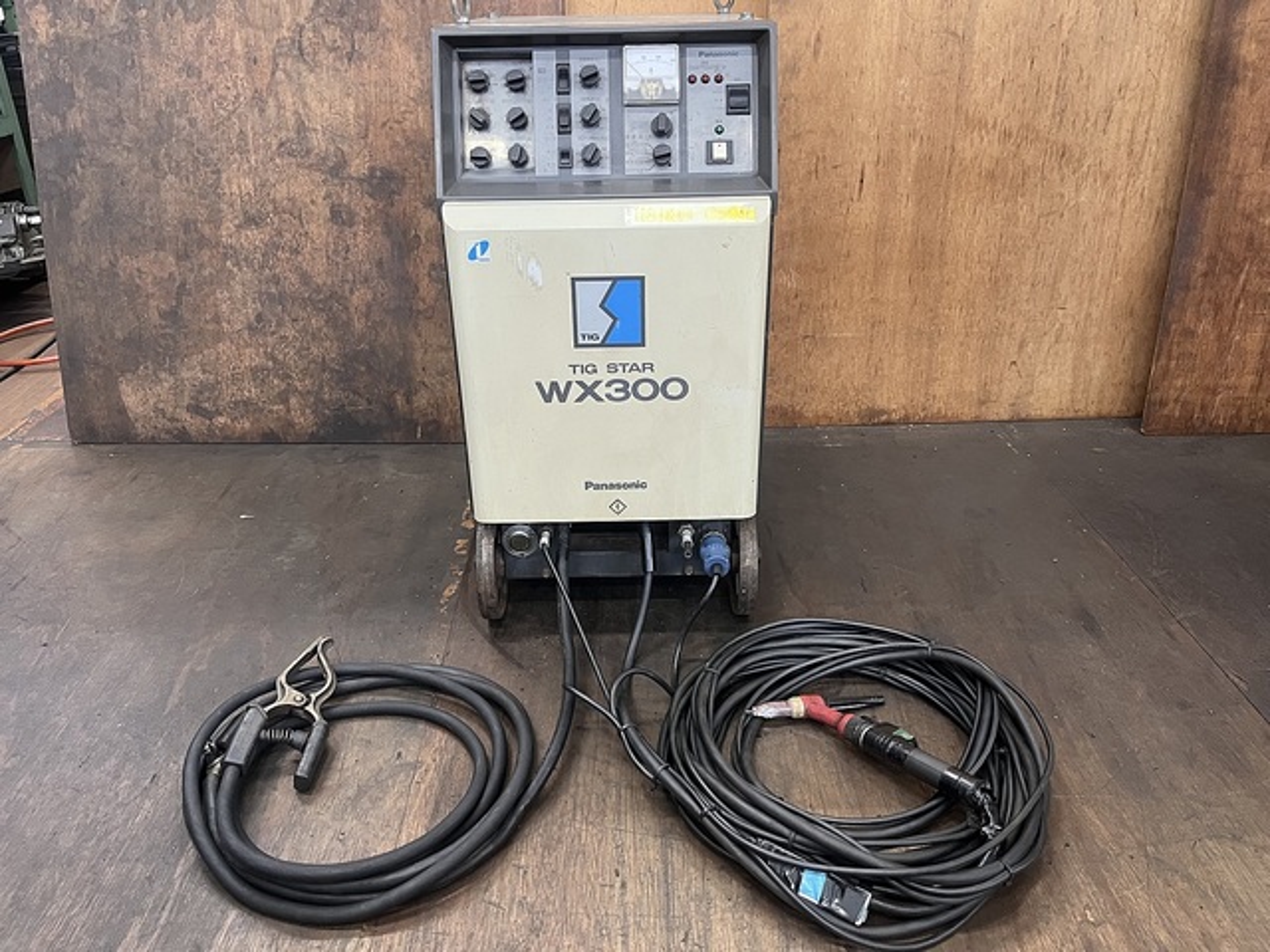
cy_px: 476
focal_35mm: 26
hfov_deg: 67.3
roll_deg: +1.9
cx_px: 635
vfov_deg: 53.1
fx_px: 954
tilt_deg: -27.3
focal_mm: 5.1
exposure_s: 1/60
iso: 320
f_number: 1.6
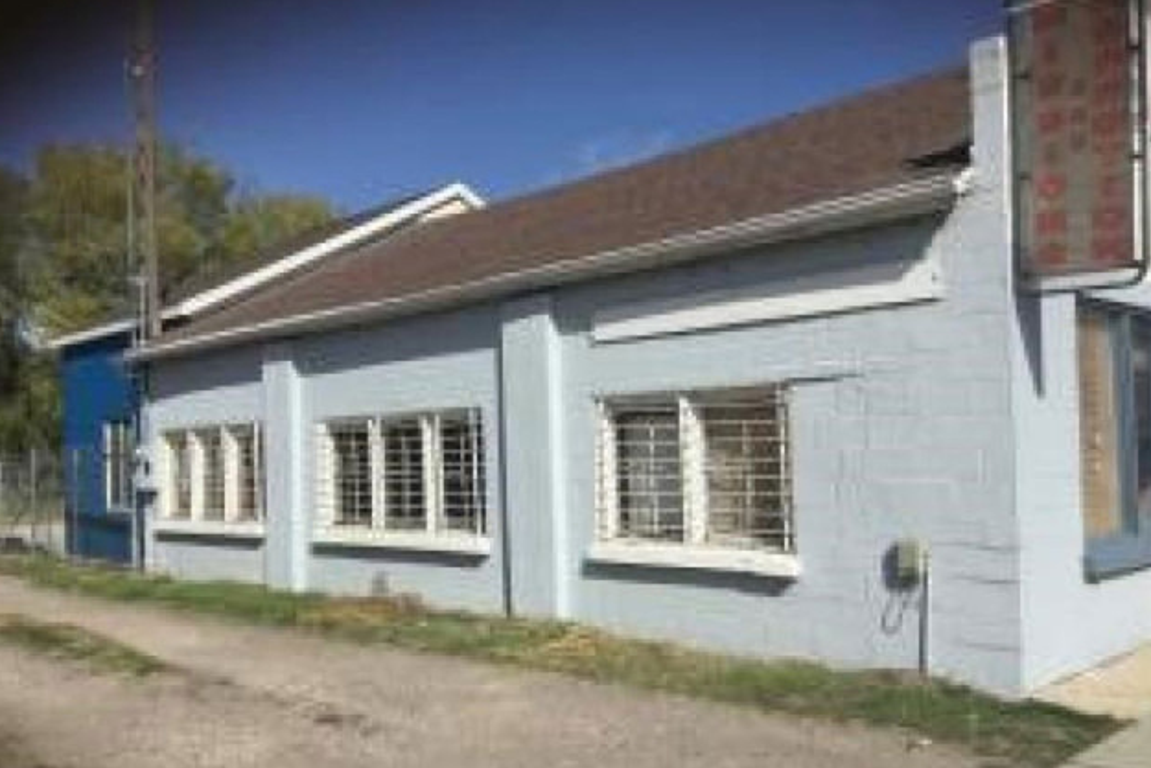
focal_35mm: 33
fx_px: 1055
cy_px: 420
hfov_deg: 57.2
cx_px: 578
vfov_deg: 40.0
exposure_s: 1/2551
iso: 25
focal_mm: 3.3
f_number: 2.4
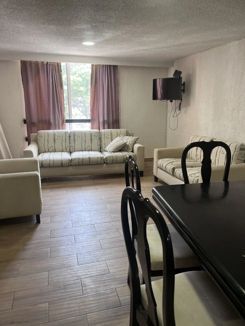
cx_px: 122
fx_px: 245
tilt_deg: -14.1
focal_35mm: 26
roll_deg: +0.4
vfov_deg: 67.3
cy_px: 163
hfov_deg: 53.1
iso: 125
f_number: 1.6
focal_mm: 5.1
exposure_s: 1/106
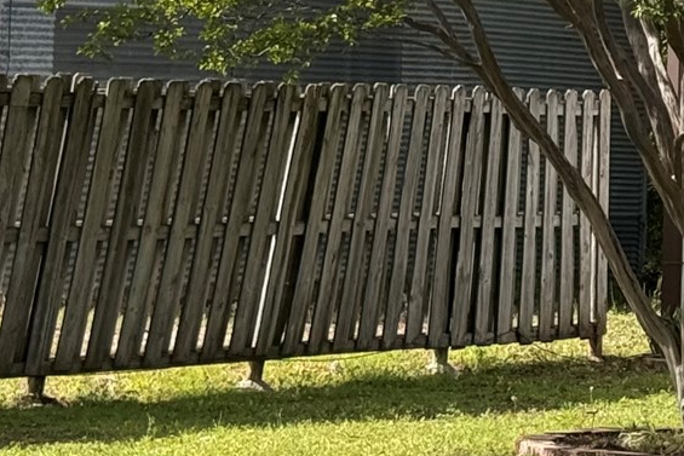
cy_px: -204
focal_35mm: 181
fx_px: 3440
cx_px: 1048
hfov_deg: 10.9
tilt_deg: +7.6
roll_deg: -0.3
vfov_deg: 7.5
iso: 100
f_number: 1.78
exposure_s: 1/2088
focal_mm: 6.76
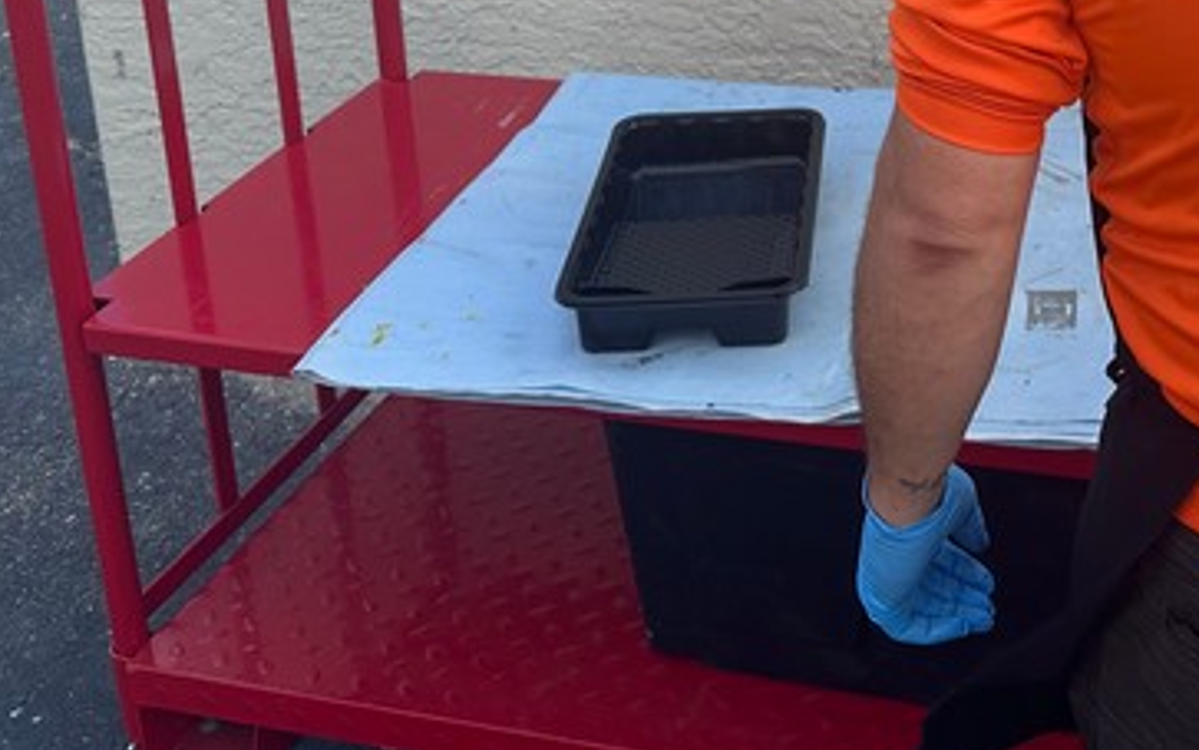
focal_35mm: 56
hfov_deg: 34.6
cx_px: 1034
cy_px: -221
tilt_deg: -16.6
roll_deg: +0.6
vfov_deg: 21.1
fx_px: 1830
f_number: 1.78
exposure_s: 1/1587
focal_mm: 6.86
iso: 80
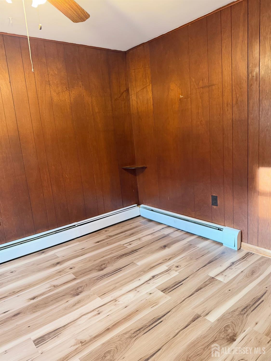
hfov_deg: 56.8
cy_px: 180
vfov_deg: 71.6
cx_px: 136
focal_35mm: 24
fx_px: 250
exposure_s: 1/60
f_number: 1.78
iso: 640
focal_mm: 6.76
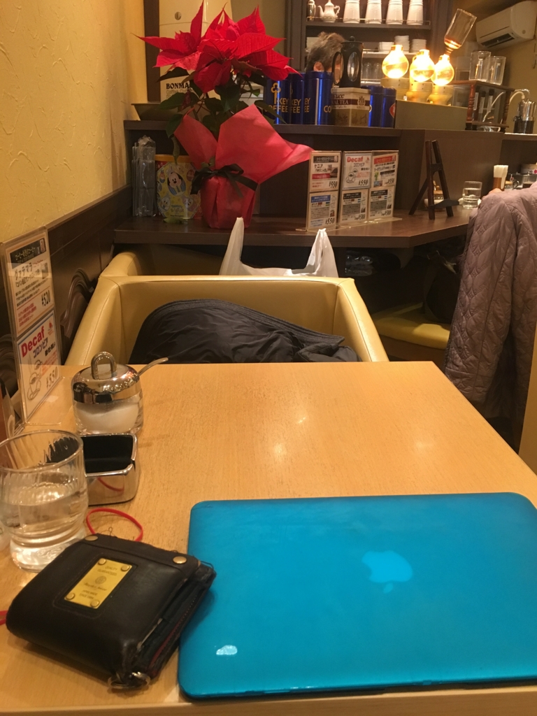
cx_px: 268
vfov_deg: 61.7
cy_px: 358
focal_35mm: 29
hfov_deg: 48.2
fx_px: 600
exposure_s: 1/30
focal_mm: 4.15
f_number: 2.2
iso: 160
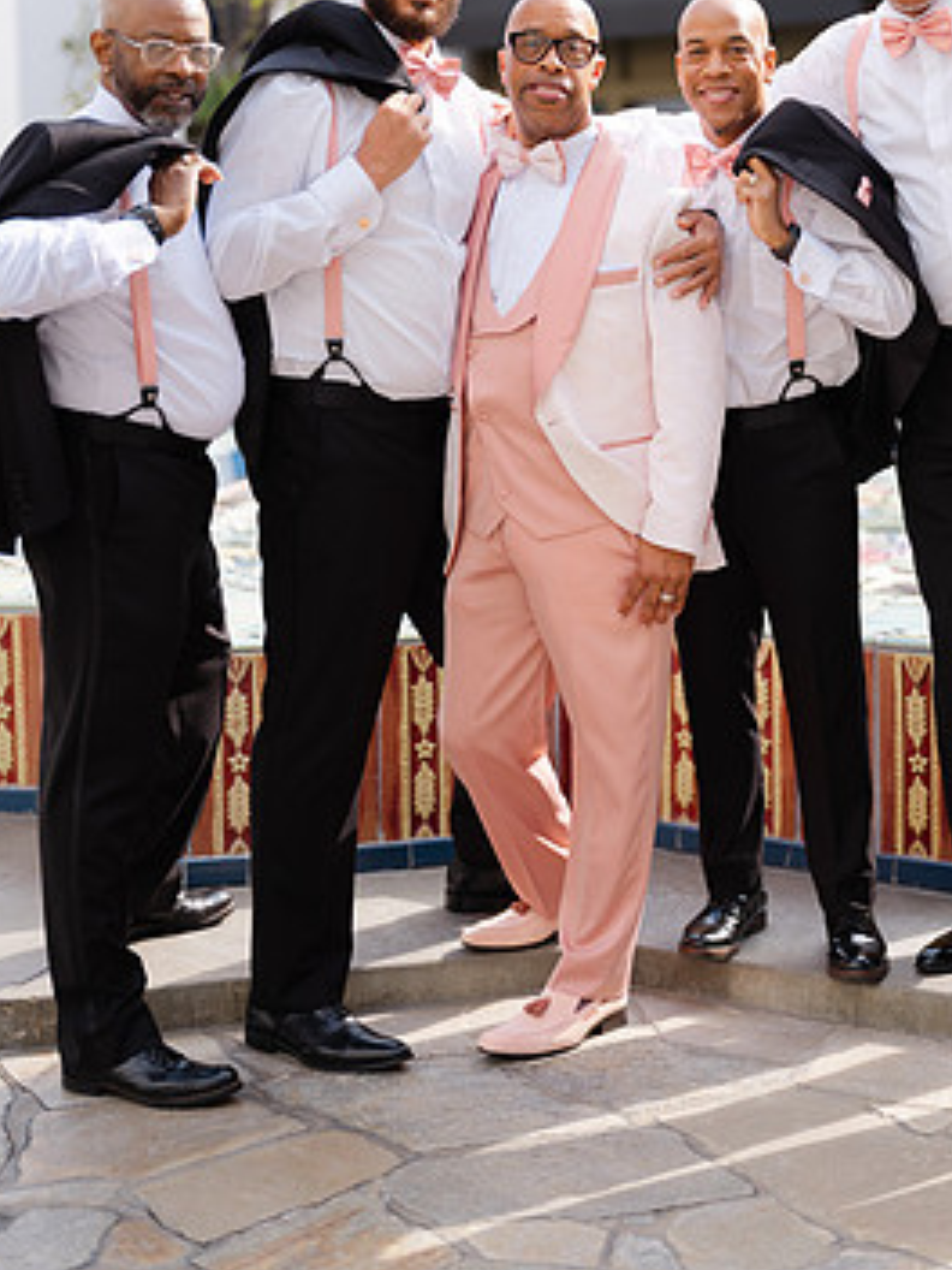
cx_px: 703
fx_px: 2714
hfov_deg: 19.8
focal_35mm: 74
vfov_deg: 26.3
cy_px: 496
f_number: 1.7
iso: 160
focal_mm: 55
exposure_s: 1/3200
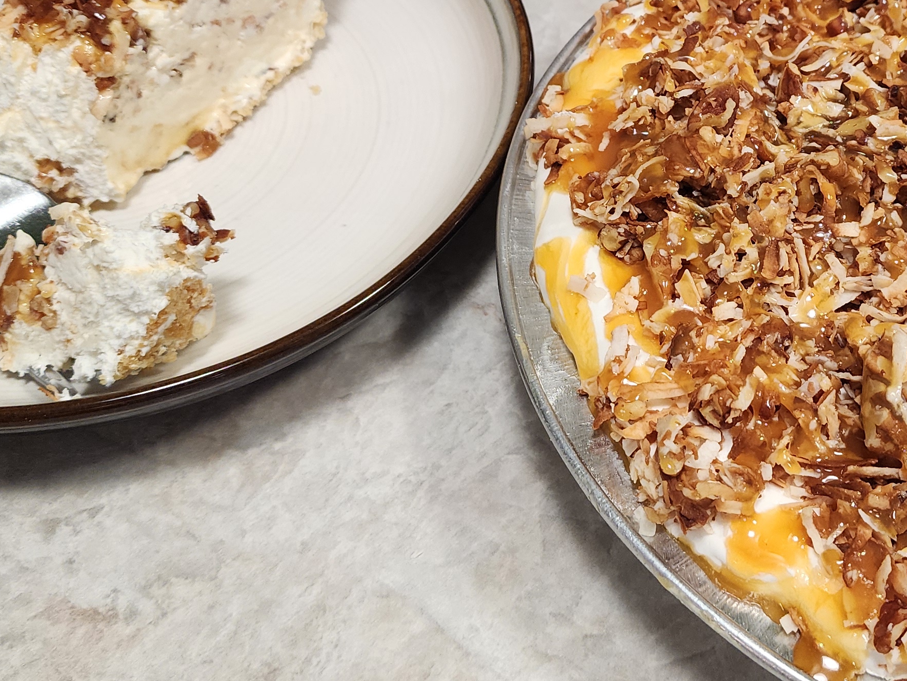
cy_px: 194
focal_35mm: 52
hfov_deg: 36.1
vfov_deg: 27.7
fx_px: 1363
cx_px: 657
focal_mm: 6.4
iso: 250
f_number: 1.8
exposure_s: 1/120
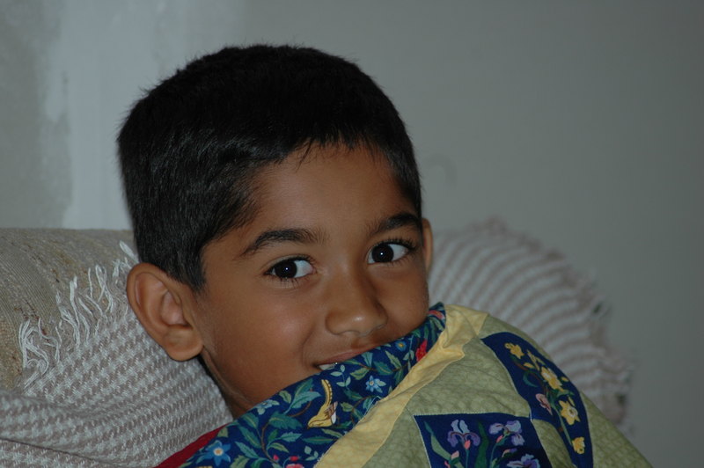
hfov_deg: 7.2
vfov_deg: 4.8
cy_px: 234
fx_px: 5569
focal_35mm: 285
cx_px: 352
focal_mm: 190
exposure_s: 1/60
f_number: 4.8
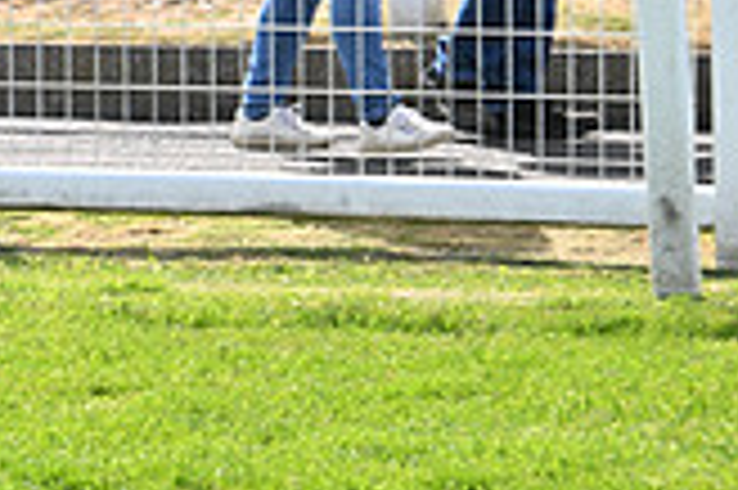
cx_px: -549
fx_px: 8847
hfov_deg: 4.7
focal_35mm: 432
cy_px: -357
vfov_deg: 3.2
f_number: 5.6
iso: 400
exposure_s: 1/800
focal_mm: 122
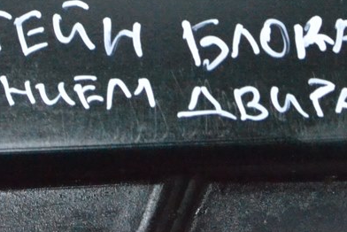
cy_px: -44
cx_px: 168
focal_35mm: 215
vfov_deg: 6.4
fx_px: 2077
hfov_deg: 9.6
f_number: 10
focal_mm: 55
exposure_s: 1/125
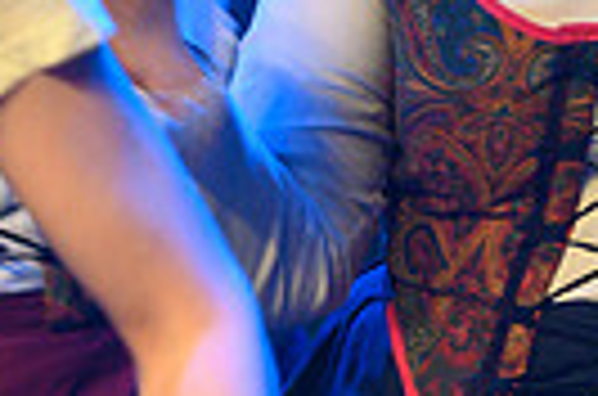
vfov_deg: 1.5
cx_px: 594
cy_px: -110
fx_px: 14749
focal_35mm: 890
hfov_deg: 2.3
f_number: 3.5
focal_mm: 140
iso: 1250
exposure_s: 1/80
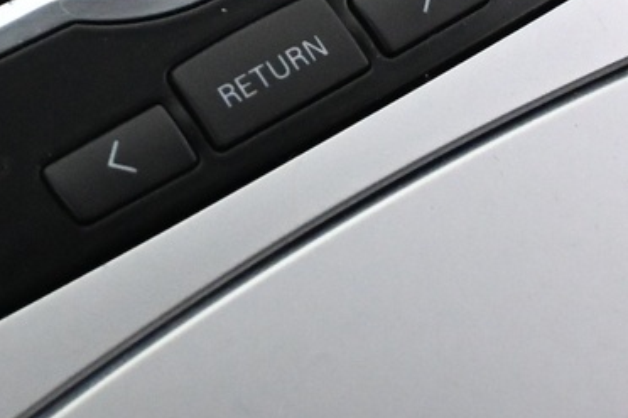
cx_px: -64
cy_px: -248
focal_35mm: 150
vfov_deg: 8.9
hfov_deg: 13.4
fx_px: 2620
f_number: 4.2
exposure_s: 1/60
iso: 4000
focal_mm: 23
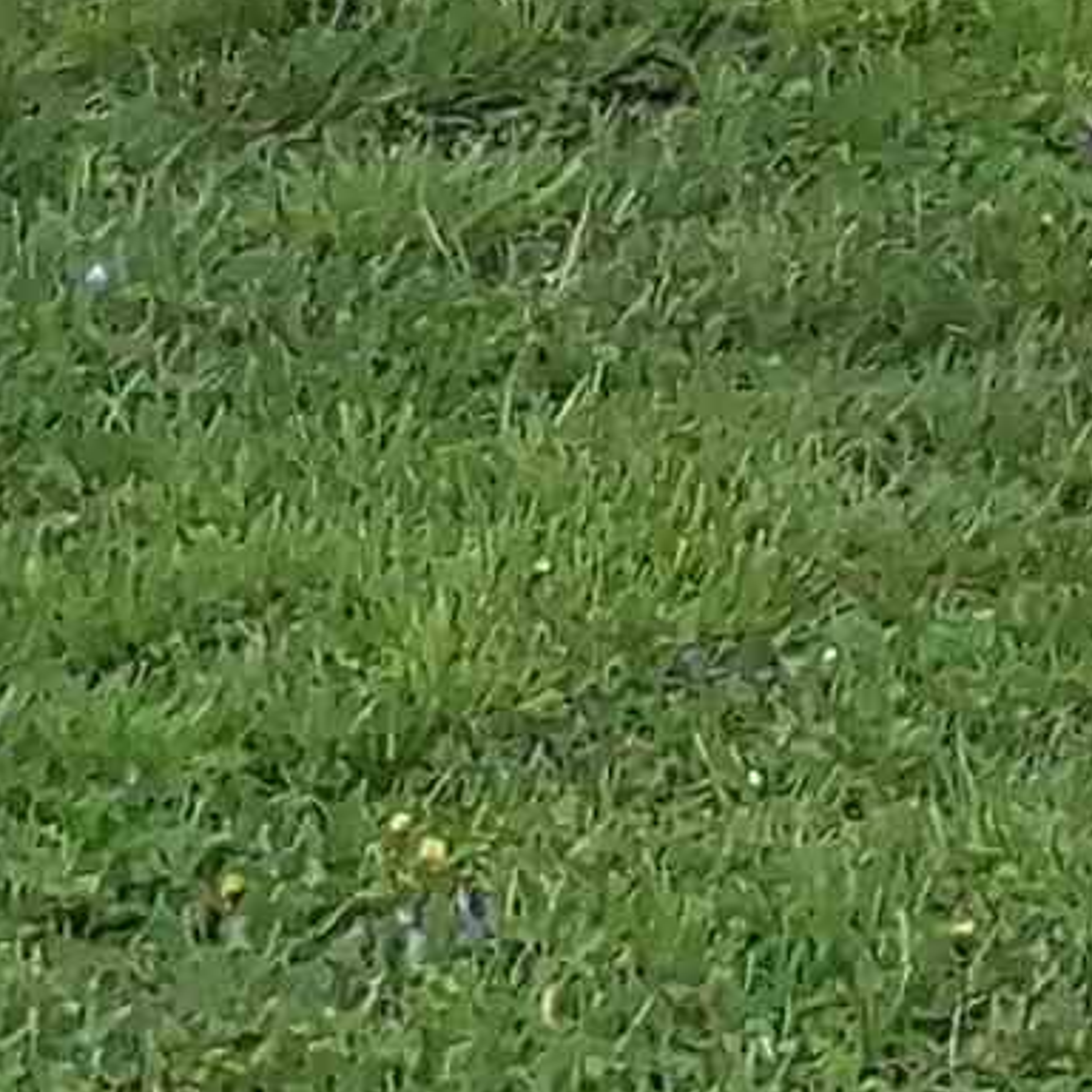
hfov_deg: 8.3
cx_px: 3066
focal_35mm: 184
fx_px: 6567
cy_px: -2065
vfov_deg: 8.2
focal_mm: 3.98
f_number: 1.8
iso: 200
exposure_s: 1/120
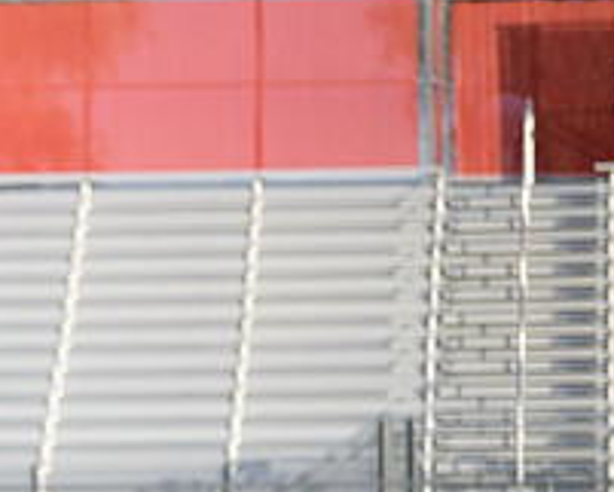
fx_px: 8618
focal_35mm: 474
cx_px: -168
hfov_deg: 4.1
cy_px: 500
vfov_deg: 3.3
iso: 640
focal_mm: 175
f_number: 2.8
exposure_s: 1/4000
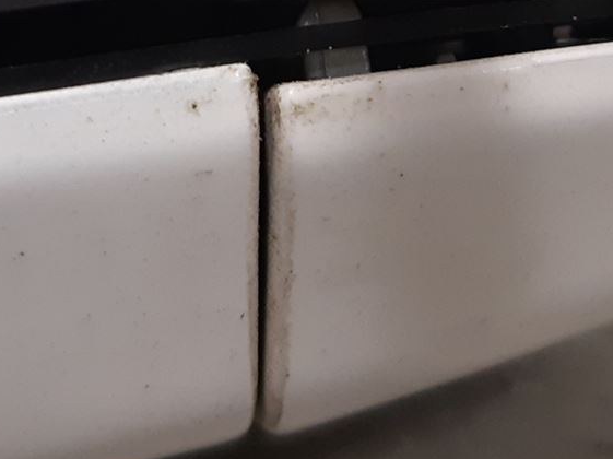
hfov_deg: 20.7
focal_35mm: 95
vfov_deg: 14.6
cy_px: -195
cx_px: 317
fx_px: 1681
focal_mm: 3.93
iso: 200
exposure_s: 1/50
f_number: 1.7
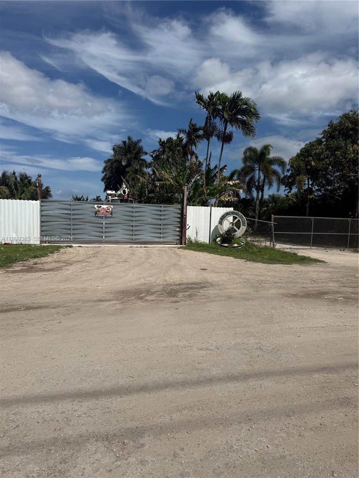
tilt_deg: -3.2
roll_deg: -1.2
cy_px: 239
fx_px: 332
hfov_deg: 56.8
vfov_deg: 71.6
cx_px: 180
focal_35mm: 24
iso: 80
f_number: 1.78
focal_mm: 6.76
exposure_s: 1/14286
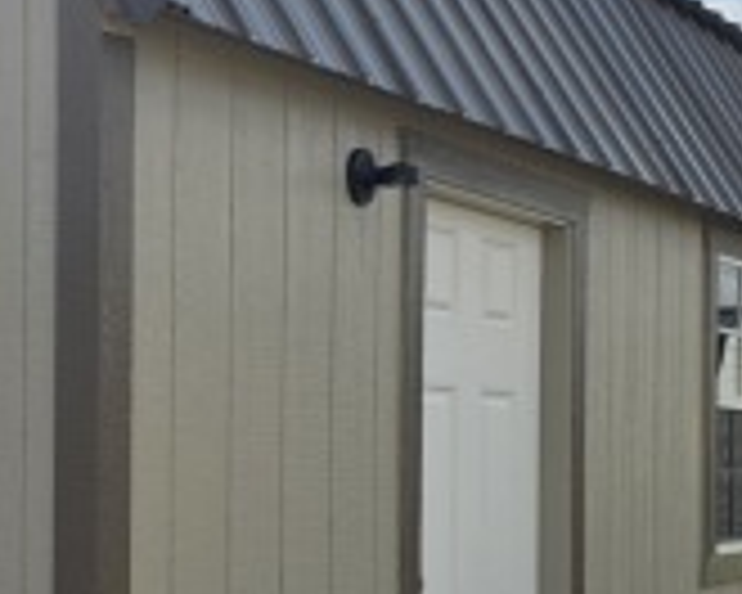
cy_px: 454
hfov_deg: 21.6
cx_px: 103
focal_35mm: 87
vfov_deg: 17.5
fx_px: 1911
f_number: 1.7
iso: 64
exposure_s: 1/7944
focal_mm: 6.3
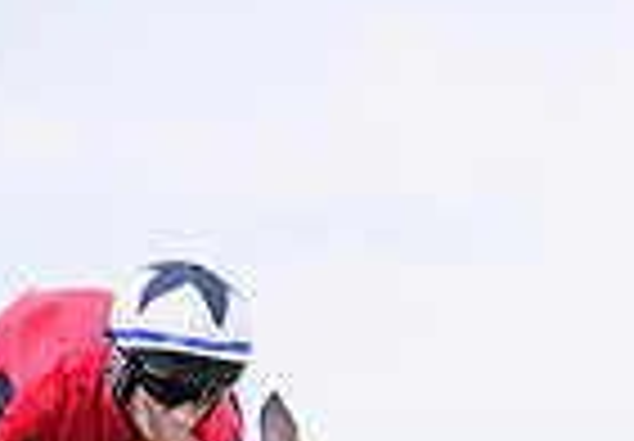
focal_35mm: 893
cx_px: 1138
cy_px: 950
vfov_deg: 1.6
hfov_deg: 2.3
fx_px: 15934
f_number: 6.3
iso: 1000
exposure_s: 1/2000
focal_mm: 190
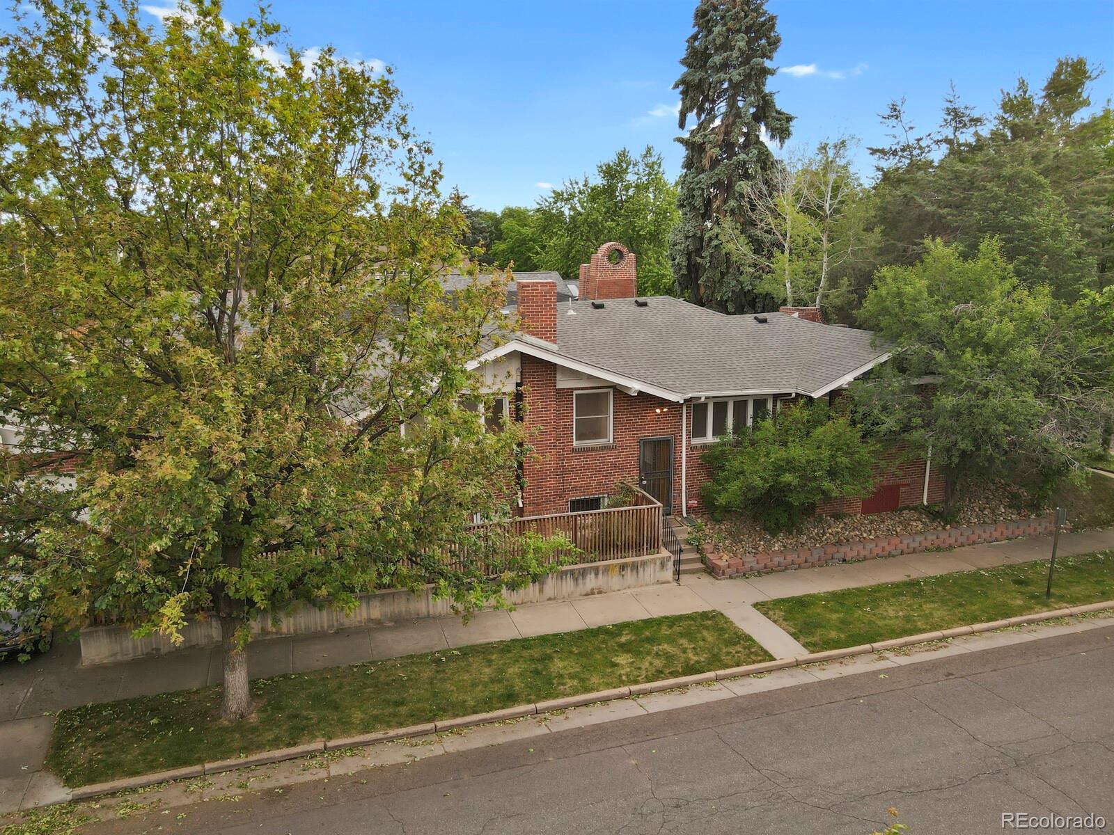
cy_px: 418
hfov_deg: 71.6
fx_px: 772
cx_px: 557
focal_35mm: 24
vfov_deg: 56.8
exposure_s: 1/60
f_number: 2.8
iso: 100
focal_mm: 4.5
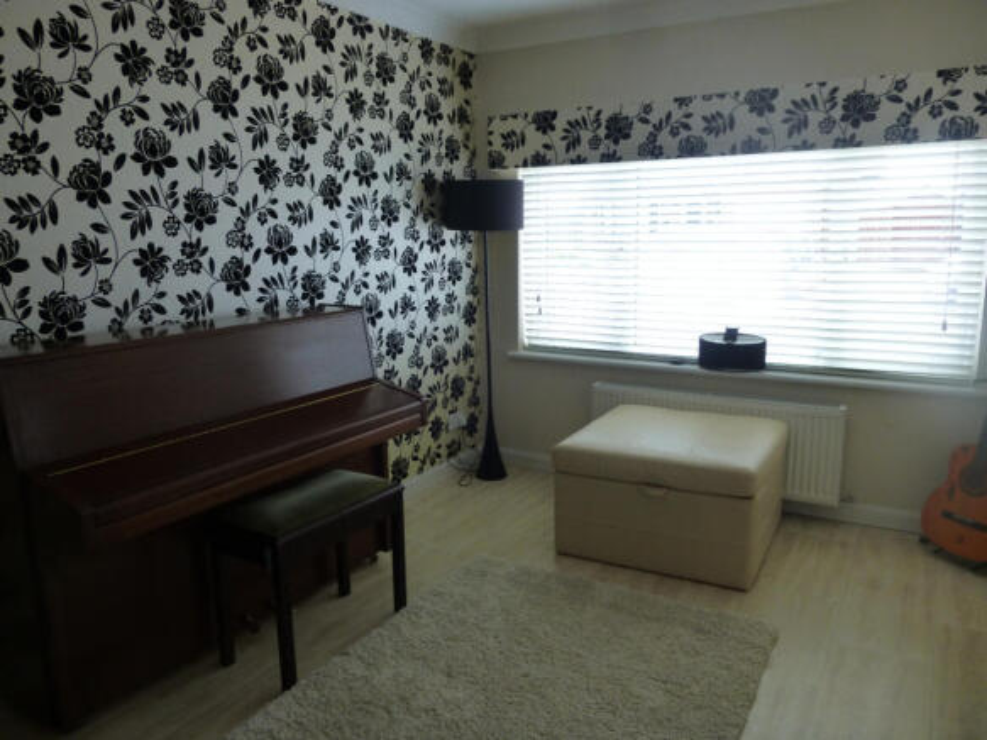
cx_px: 494
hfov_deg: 69.4
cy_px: 370
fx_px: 713
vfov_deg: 54.9
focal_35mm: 25
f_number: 3.1
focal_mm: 4.5
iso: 200
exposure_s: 1/60
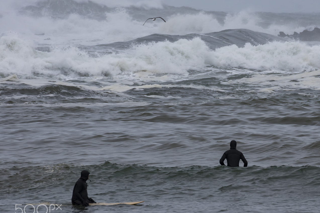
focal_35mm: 624
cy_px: 109
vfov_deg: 2.2
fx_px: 5542
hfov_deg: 3.3
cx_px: 201
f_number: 9
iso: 400
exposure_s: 1/250
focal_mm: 330
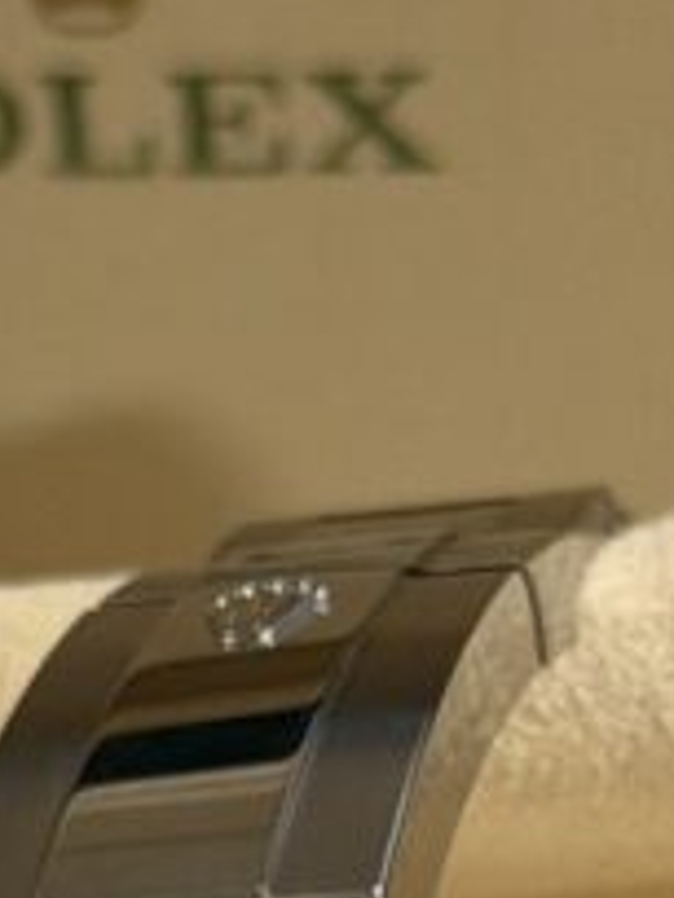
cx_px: 106
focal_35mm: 241
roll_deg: +6.6
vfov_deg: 8.1
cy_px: 1180
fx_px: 6257
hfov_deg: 6.2
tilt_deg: -44.4
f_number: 1.78
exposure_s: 1/40
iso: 200
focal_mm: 6.76
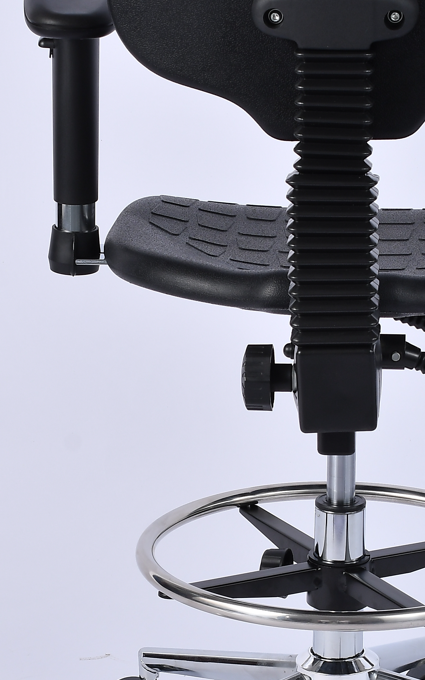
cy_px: 352
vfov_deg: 14.3
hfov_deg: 9.0
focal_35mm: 146
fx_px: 2705
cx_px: 358
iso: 125
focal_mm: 40
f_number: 10
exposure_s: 1/125
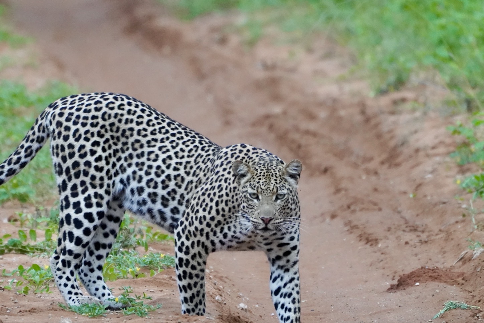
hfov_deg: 1.6
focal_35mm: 1322
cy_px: 174
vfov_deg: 1.0
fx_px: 17772
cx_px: 208
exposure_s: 1/400
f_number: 11
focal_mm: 800
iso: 6400
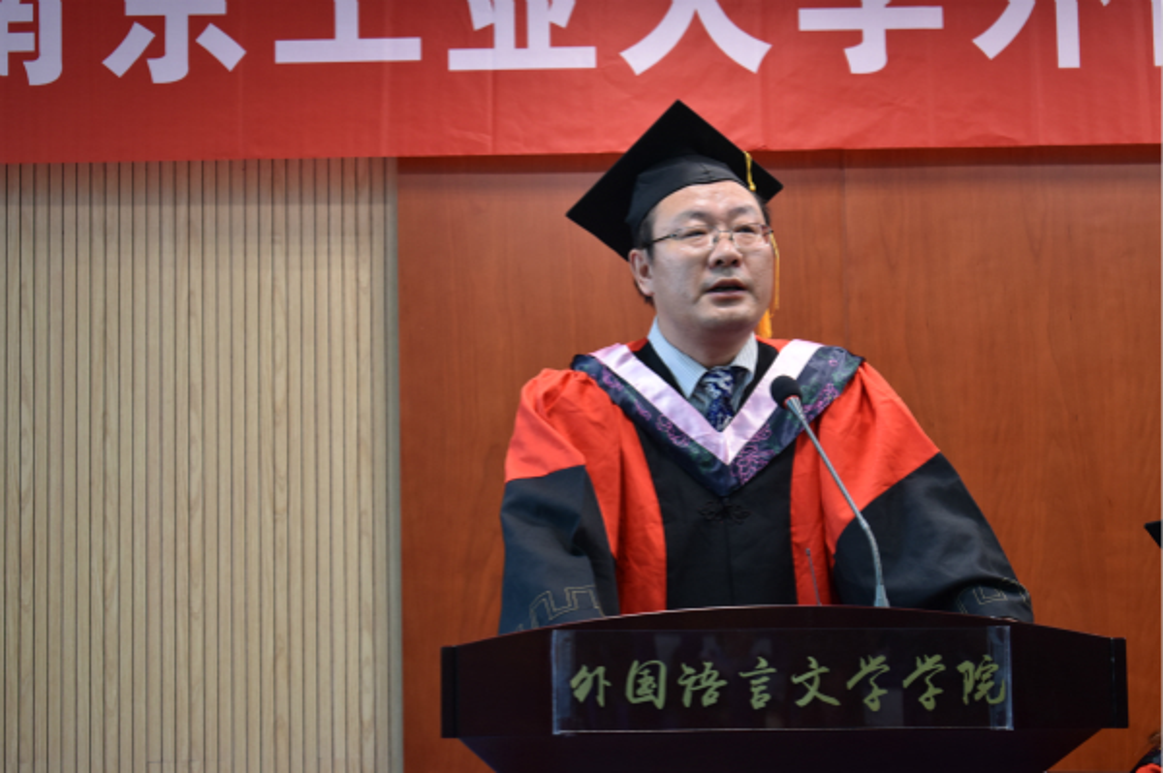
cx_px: 582
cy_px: 386
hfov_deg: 29.3
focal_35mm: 69
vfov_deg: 19.7
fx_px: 2227
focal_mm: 46
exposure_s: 1/60
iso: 640
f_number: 5.3
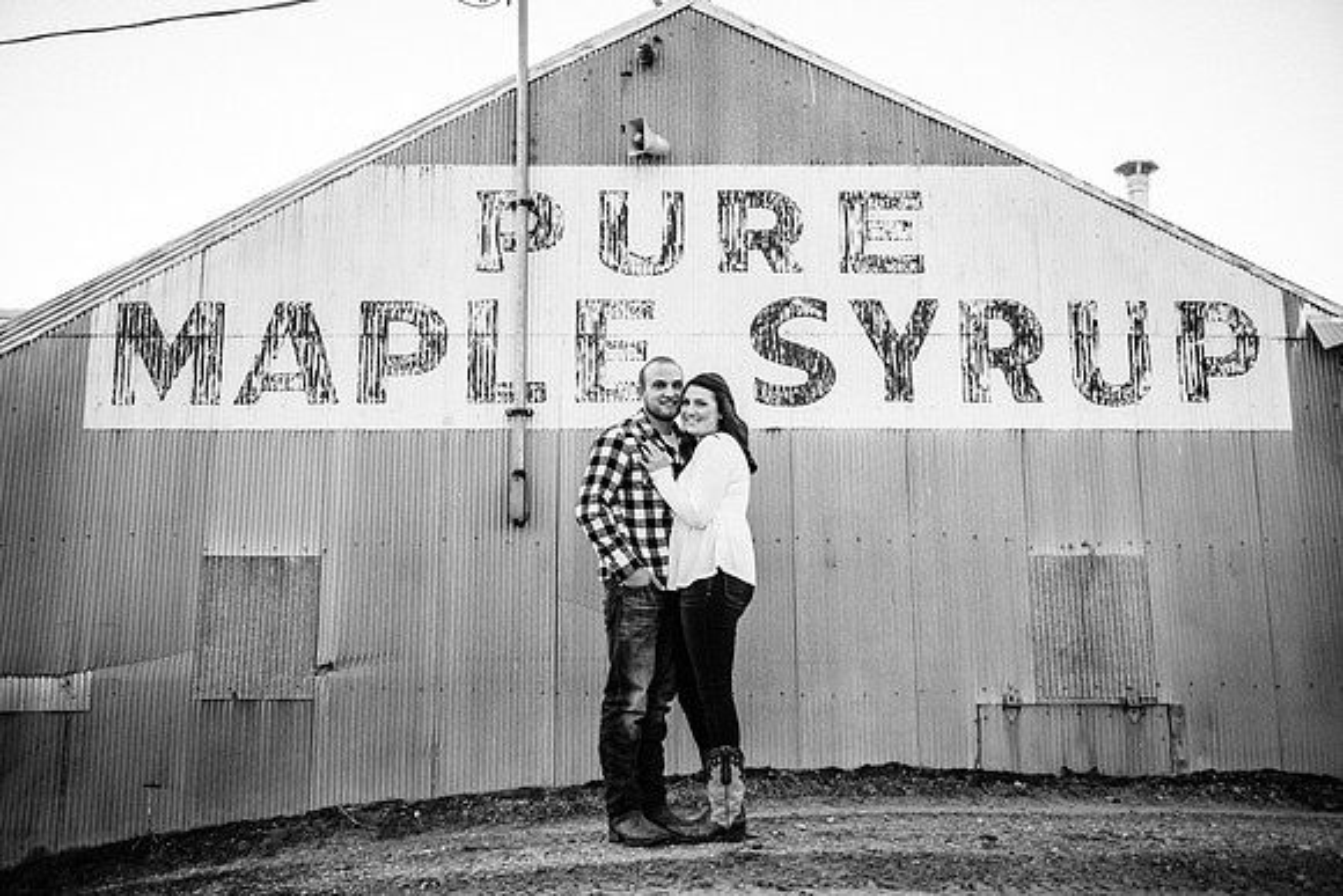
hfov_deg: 58.0
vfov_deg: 40.6
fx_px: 1211
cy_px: 448
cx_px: 672
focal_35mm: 32
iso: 500
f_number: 2.8
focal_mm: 32
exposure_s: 1/160
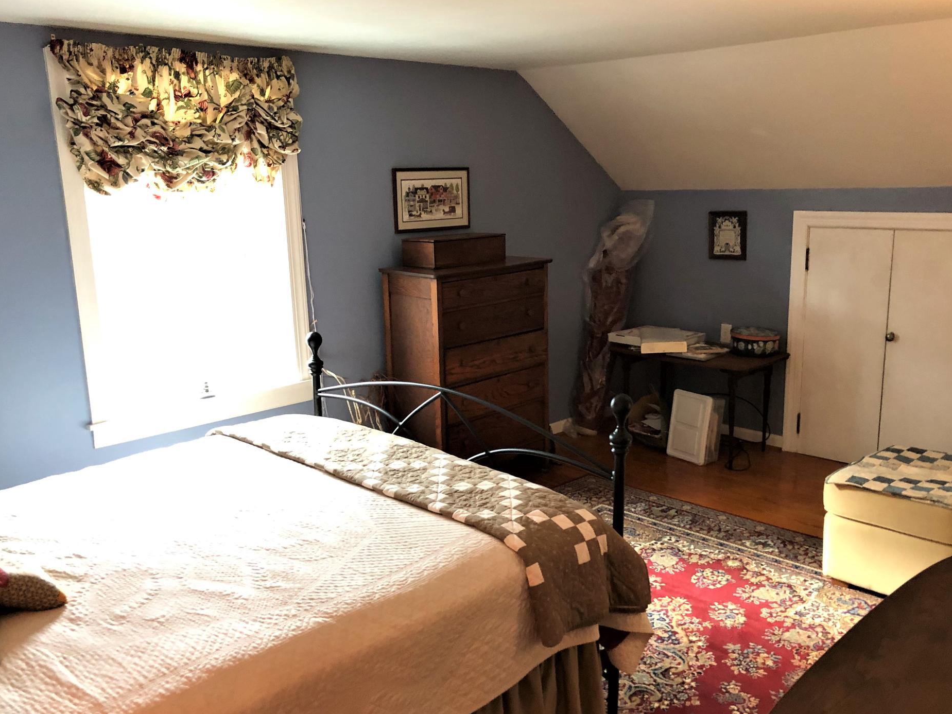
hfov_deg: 58.3
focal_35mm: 31
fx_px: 853
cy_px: 385
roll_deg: +0.2
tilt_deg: -11.0
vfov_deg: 45.4
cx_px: 493
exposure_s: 1/7
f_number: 1.8
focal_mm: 3.99
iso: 100
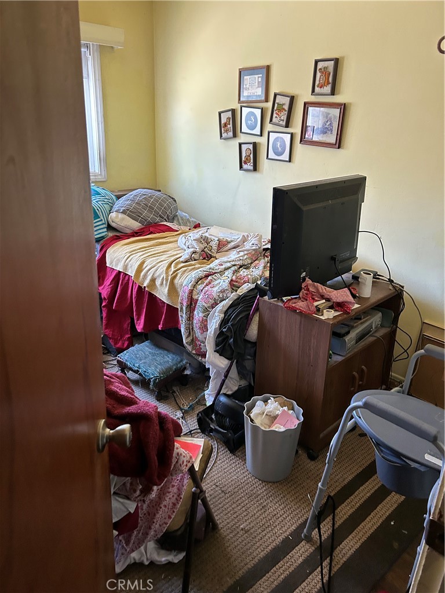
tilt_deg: -19.3
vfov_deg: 67.3
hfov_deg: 53.1
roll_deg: -4.3
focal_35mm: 26
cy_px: 296
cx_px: 222
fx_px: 446
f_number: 1.5
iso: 320
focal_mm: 5.7
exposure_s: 1/60
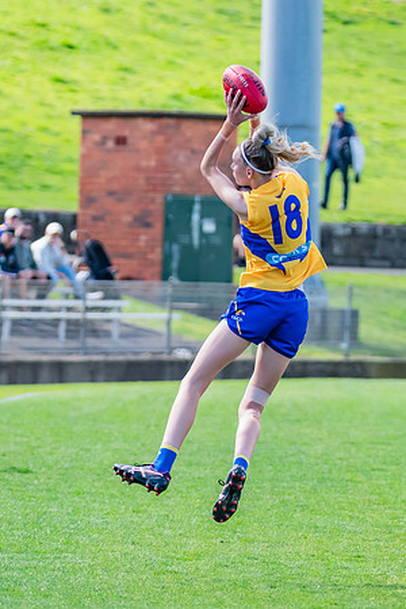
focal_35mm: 456
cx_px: 311
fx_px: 7720
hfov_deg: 3.0
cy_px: 300
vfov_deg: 4.5
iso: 800
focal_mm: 210
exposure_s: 1/1600
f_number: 5
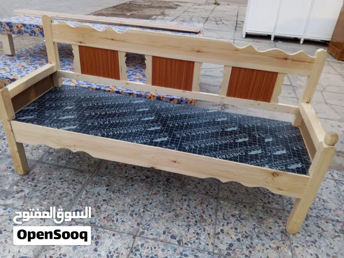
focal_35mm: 23
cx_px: 172
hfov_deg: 73.9
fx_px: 229
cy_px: 129
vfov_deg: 58.9
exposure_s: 1/50
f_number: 1.6
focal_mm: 4.19
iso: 377
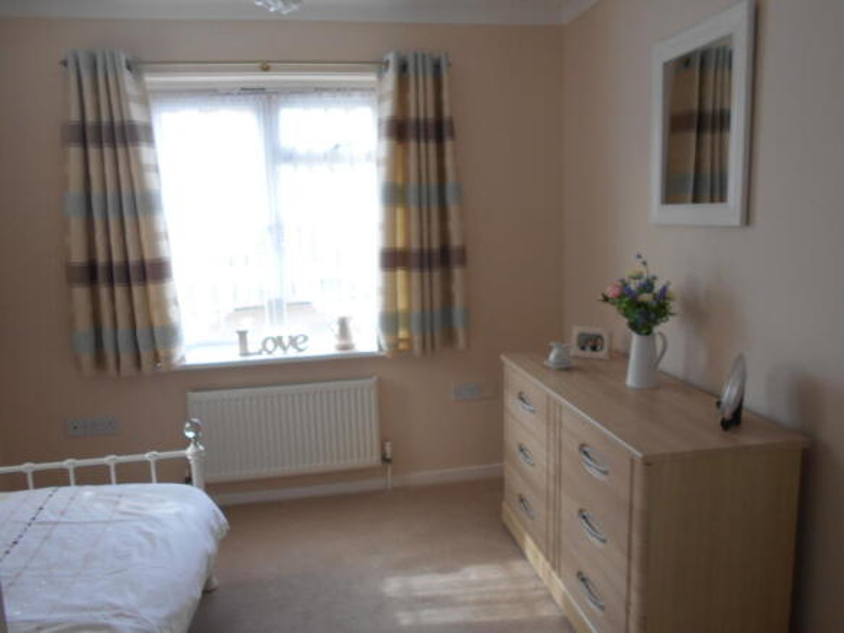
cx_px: 422
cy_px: 316
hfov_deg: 67.3
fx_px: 634
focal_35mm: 26
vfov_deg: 53.0
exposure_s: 1/30
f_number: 3.2
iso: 100
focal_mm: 4.6
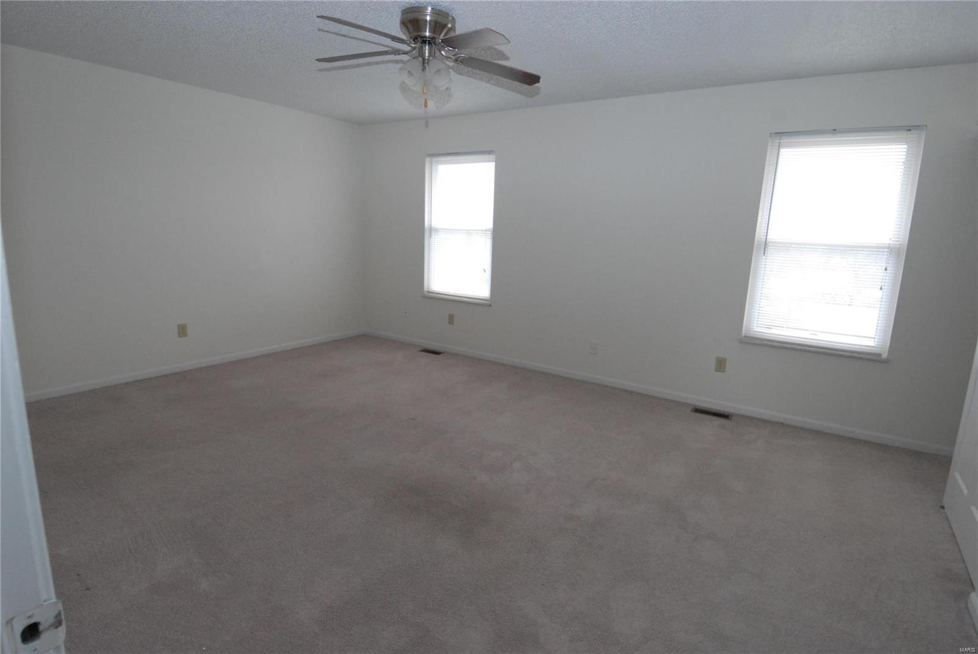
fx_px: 489
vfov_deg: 67.5
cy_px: 327
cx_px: 489
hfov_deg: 89.9
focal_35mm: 18
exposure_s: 1/80
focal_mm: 12
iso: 1000
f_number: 7.1
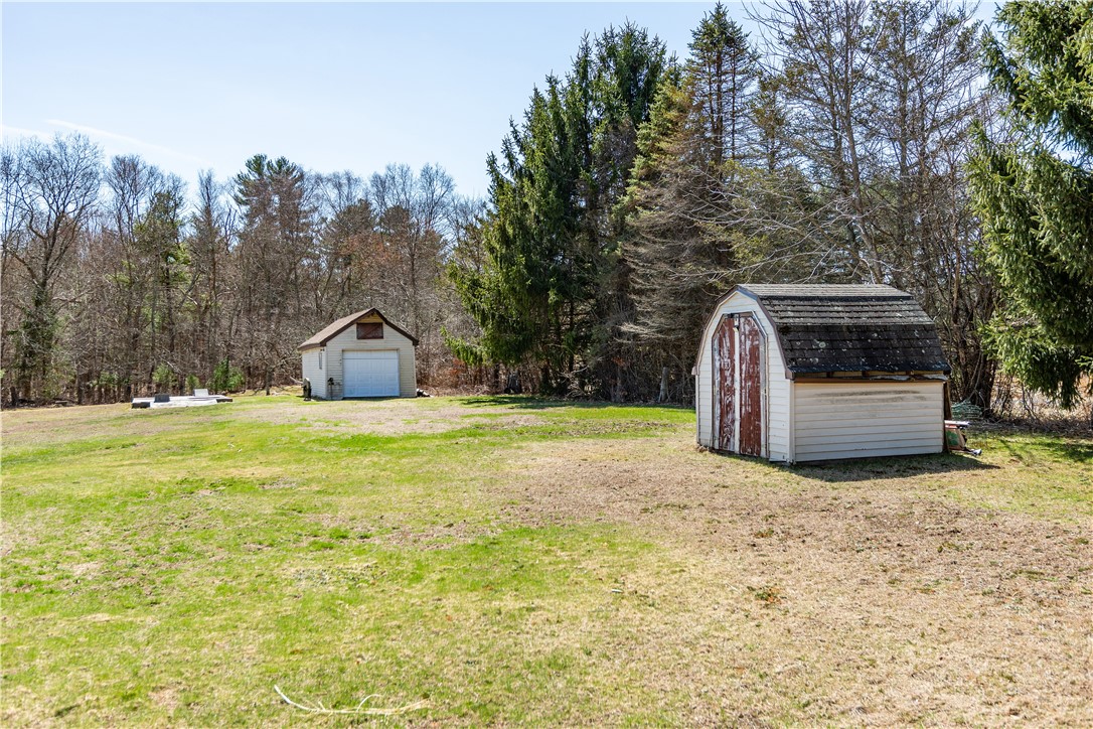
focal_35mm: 28
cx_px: 546
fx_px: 850
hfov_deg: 65.5
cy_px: 364
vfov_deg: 46.4
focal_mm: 28
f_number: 6.3
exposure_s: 1/250
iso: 100
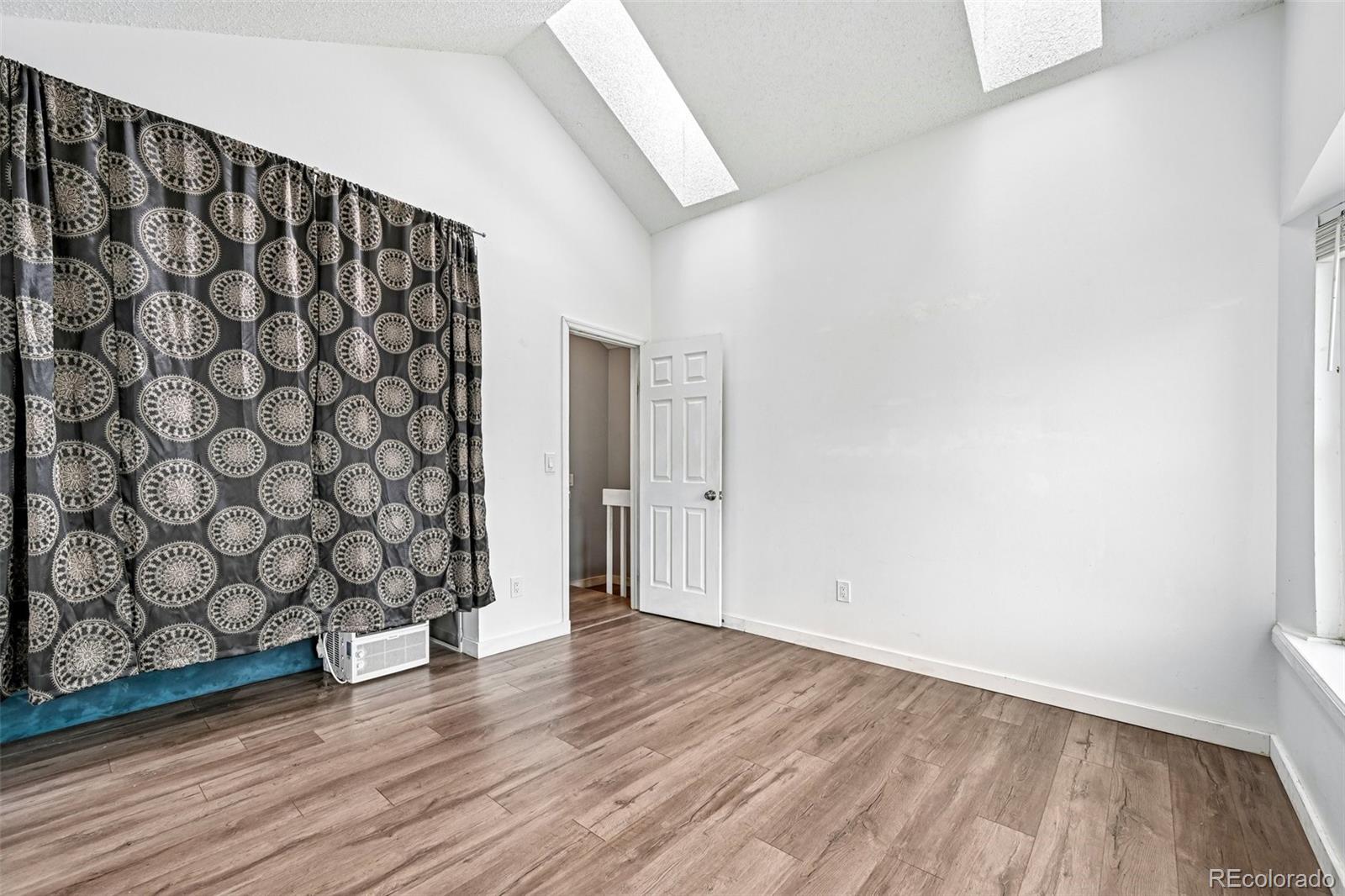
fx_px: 523
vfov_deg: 81.2
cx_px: 672
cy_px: 448
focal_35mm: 14
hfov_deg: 104.3
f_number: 9
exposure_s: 1/15
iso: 220
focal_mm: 14
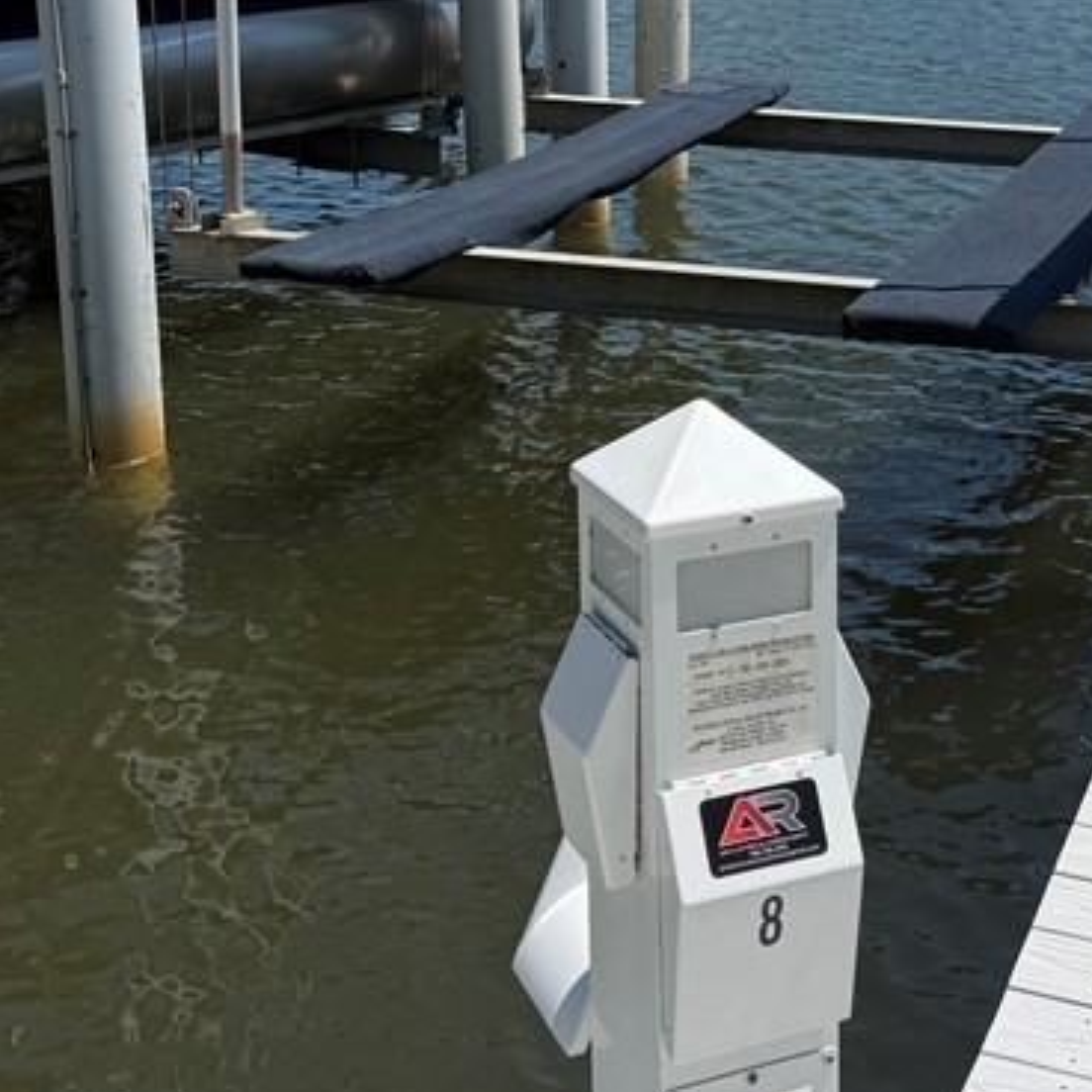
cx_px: 653
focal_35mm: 59
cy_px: 282
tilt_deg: -12.8
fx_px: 2106
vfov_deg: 28.7
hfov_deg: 29.0
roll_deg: +0.9
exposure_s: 1/8130
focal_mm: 6.76
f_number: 1.78
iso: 80
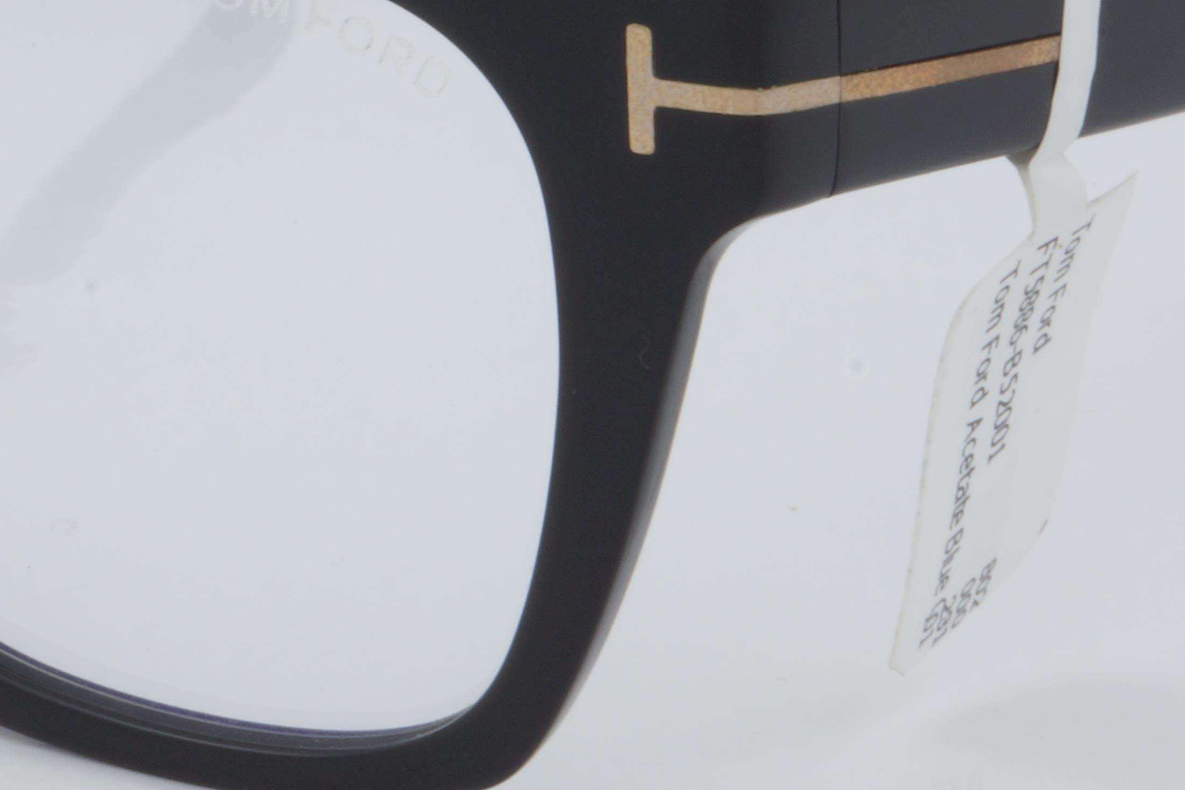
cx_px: 193
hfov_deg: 10.0
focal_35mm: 205
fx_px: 6747
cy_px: 200
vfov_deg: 6.7
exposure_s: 1/3
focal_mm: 50
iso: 100
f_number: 32
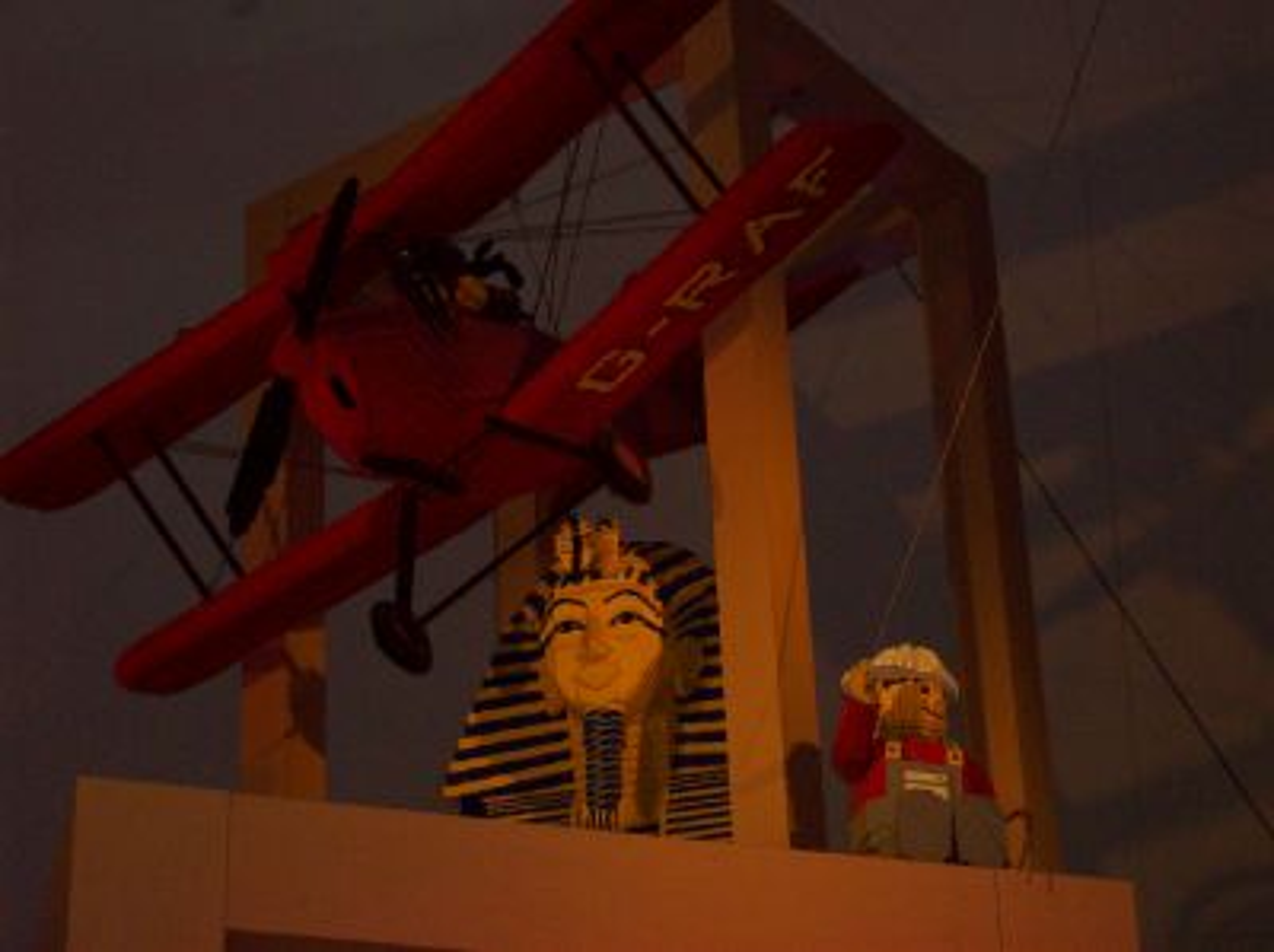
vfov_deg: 13.7
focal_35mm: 108
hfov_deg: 18.2
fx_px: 3970
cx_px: 637
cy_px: 476
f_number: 4.8
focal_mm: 18
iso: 140
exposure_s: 1/125
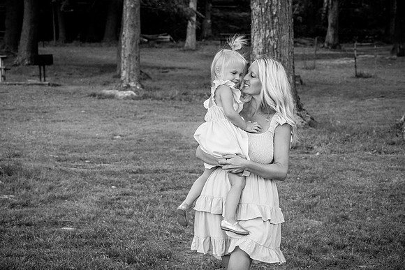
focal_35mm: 113
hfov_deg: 18.0
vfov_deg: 12.1
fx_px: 1275
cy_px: 144
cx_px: 195
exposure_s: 1/200
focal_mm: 70
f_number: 5.6
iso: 800
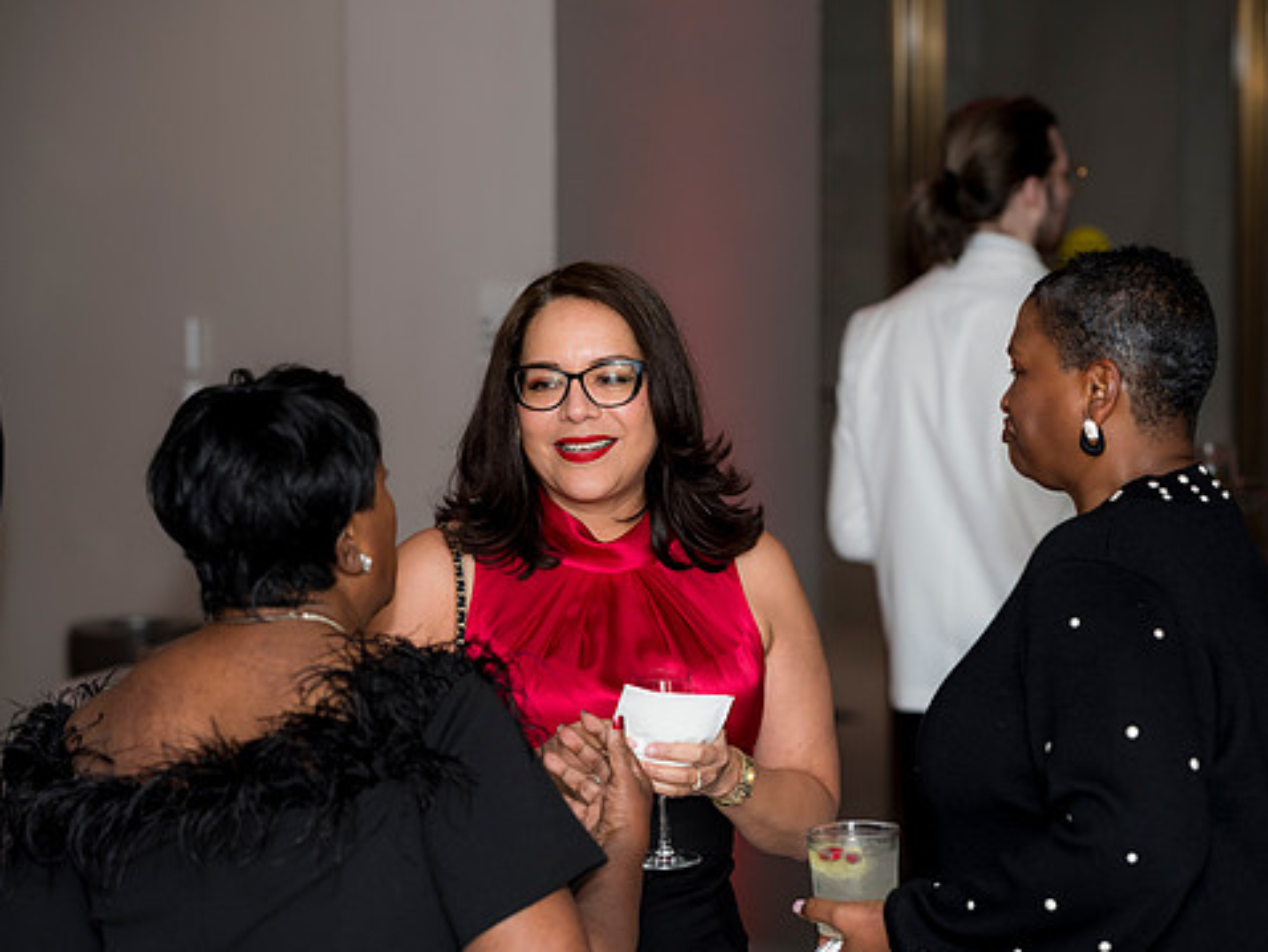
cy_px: 489
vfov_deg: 11.5
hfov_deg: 15.3
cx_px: 634
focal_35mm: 129
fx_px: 4728
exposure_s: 1/125
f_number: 3.5
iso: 800
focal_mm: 110
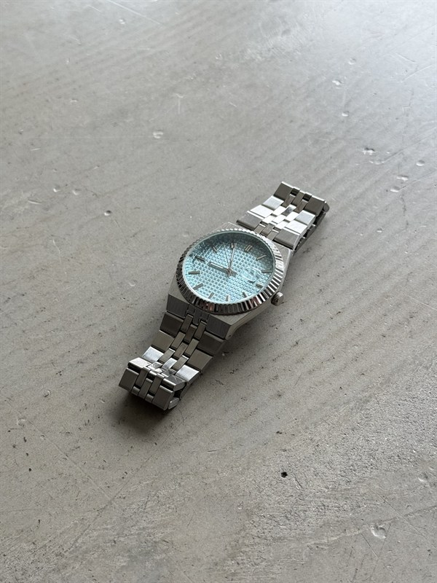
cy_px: 292
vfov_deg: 39.7
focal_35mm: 48
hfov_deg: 30.3
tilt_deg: -51.5
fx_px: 808
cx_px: 218
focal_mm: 6.76
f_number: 1.78
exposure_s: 1/396
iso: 80
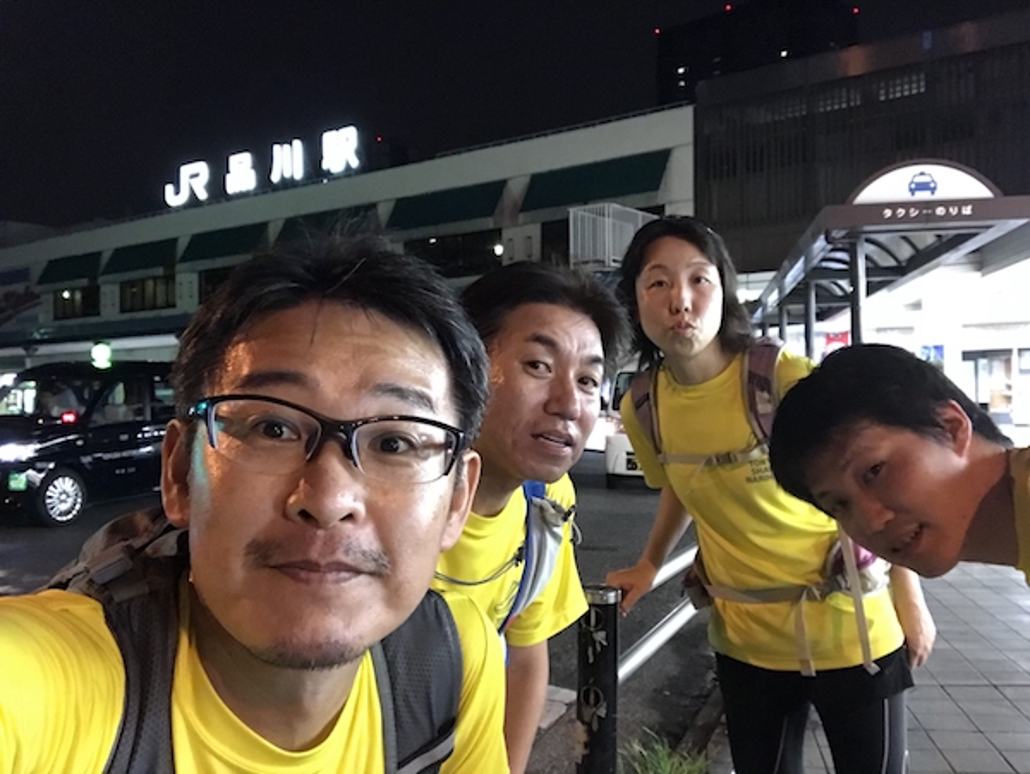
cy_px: 387
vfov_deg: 44.2
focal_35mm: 32
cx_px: 515
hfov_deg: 56.8
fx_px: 953
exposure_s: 1/17
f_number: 2.2
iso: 500
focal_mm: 2.87
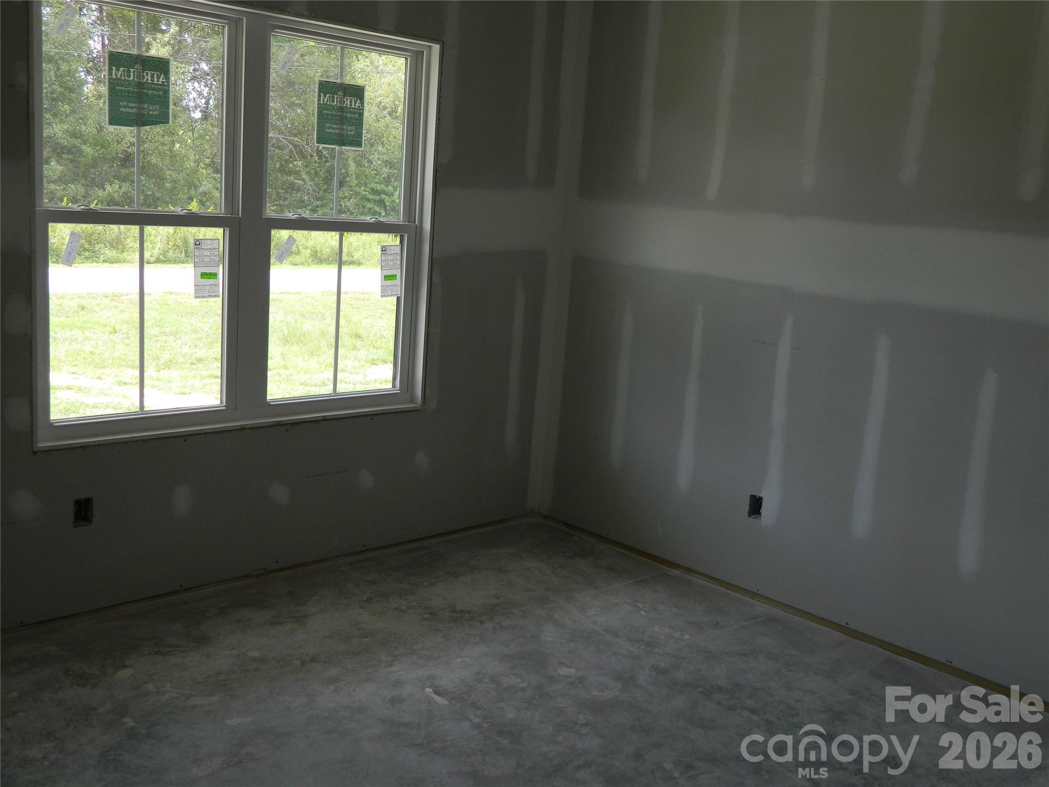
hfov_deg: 52.6
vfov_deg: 40.7
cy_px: 394
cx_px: 524
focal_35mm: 35
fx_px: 1061
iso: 80
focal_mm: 6.2
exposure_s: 1/100
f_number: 3.3
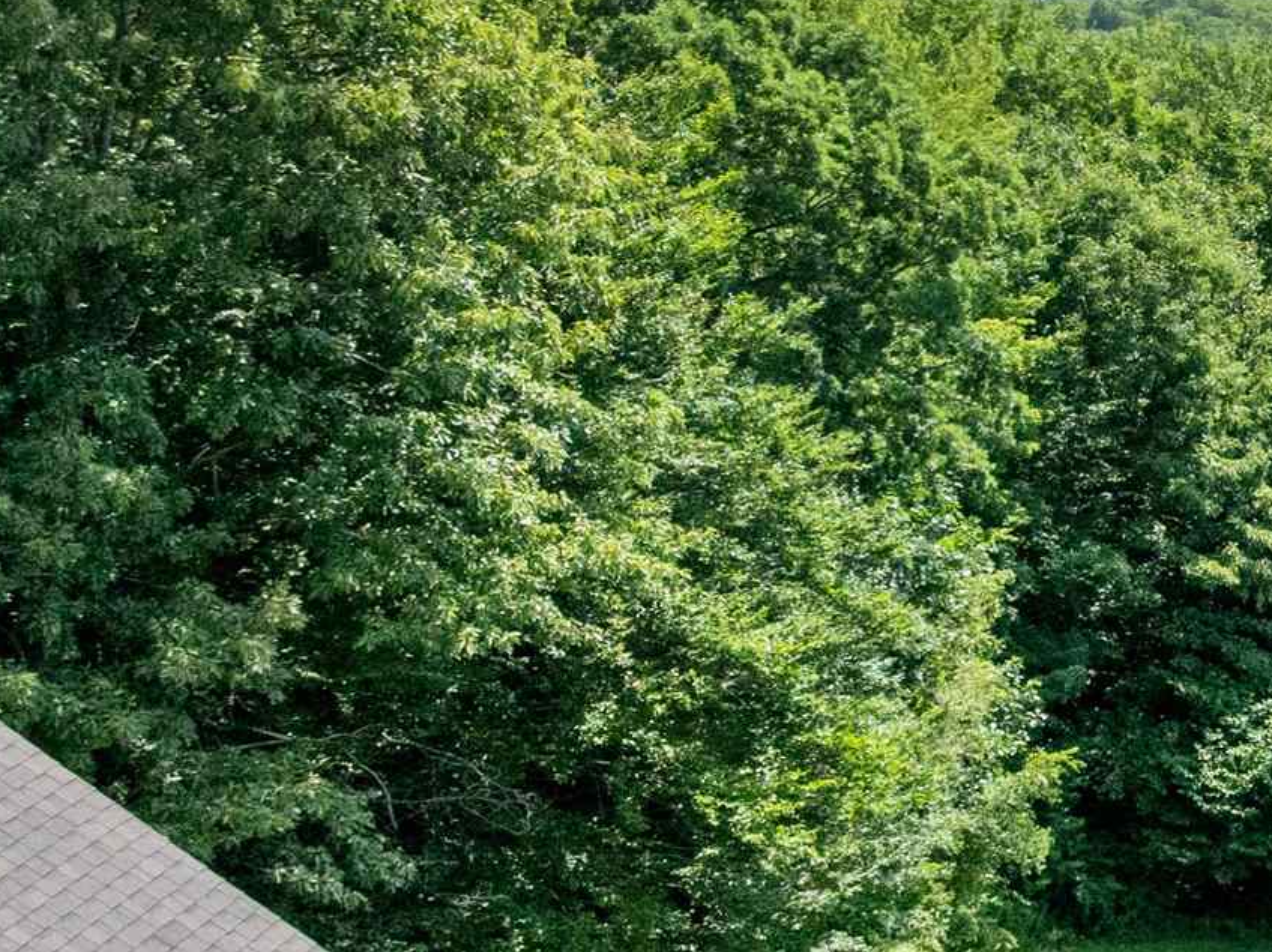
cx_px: 1810
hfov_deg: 20.0
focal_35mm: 87
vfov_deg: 16.9
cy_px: 422
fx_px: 3195
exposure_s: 1/5000
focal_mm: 12.29
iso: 220
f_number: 2.8
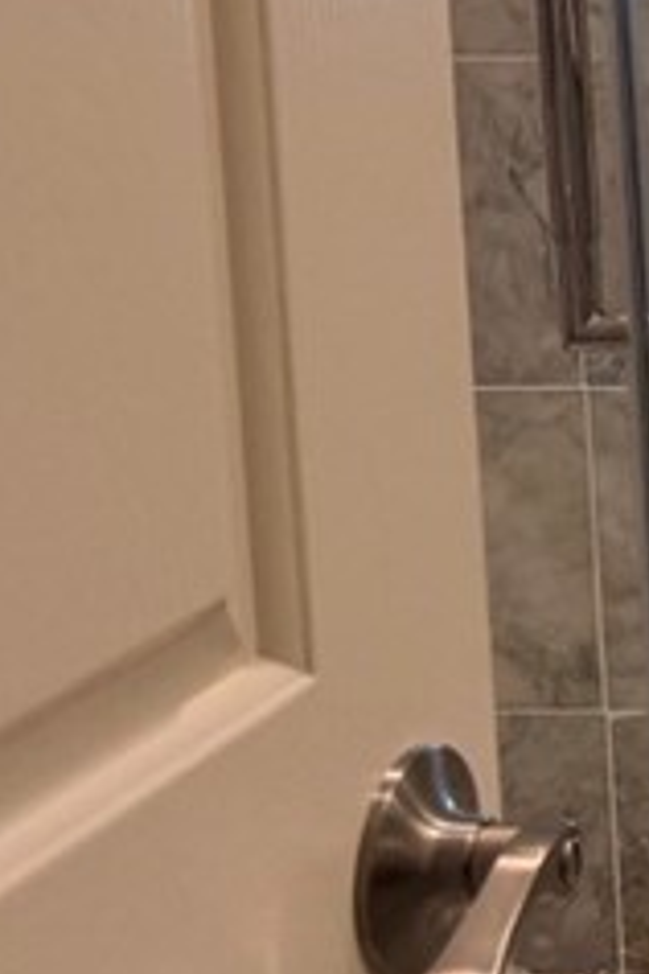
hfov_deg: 9.6
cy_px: -111
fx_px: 2920
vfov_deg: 18.2
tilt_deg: -6.5
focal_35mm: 108
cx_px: 2000
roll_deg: +0.8
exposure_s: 1/227
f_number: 1.78
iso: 200
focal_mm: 6.76
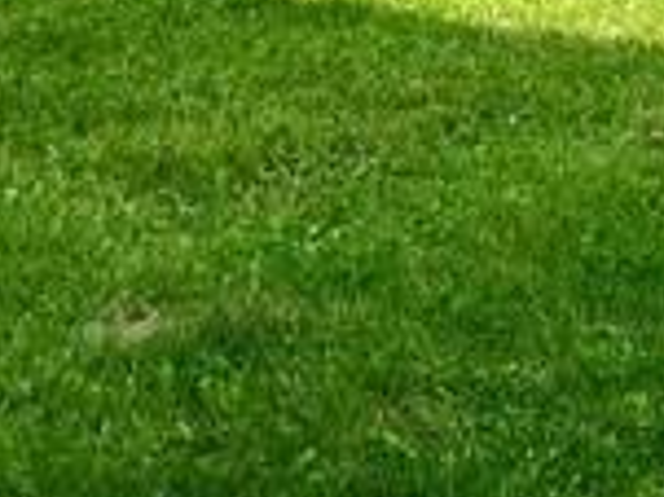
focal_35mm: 190
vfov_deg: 7.7
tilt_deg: -12.3
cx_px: 1284
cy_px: -66
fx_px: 3642
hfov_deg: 9.8
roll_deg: -0.3
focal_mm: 3.99
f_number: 1.8
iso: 32
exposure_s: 1/1215
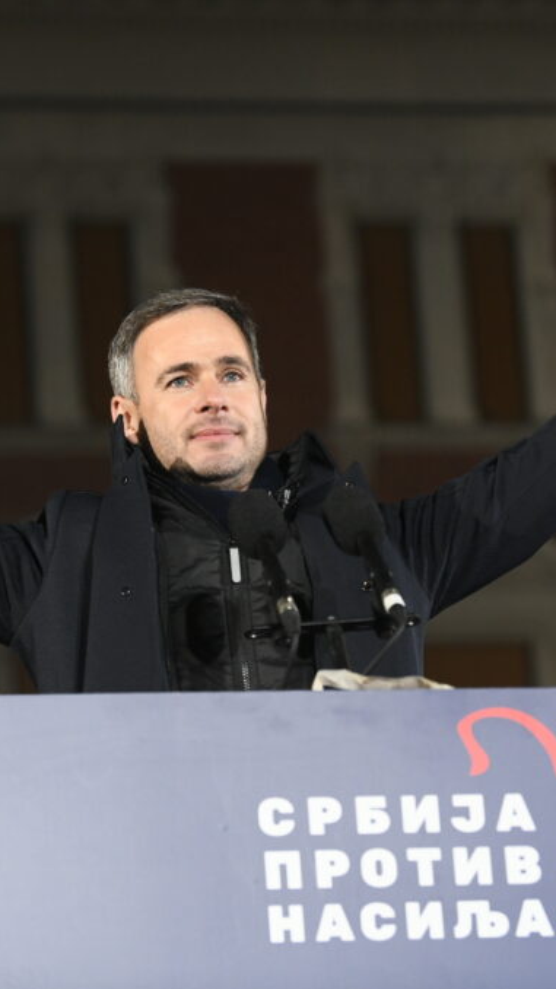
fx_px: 4564
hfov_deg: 7.0
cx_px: 229
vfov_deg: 12.4
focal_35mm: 174
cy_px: 494
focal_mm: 110
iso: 2000
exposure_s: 1/500
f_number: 4
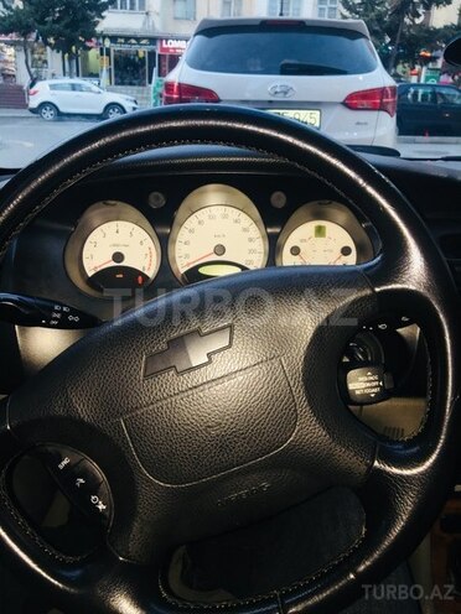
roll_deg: -2.6
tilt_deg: -21.4
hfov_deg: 48.2
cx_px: 230
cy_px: 307
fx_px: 515
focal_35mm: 29
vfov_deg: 61.7
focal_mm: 4.15
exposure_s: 1/20
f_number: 2.2
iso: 32
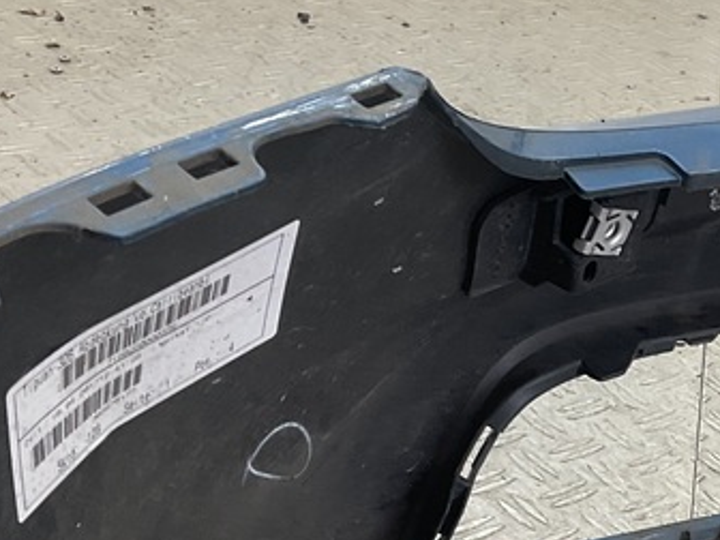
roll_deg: -12.0
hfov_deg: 21.7
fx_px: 1810
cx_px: 724
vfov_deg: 16.7
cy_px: 525
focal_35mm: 87
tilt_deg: -34.4
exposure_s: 1/120
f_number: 1.8
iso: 40
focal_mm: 3
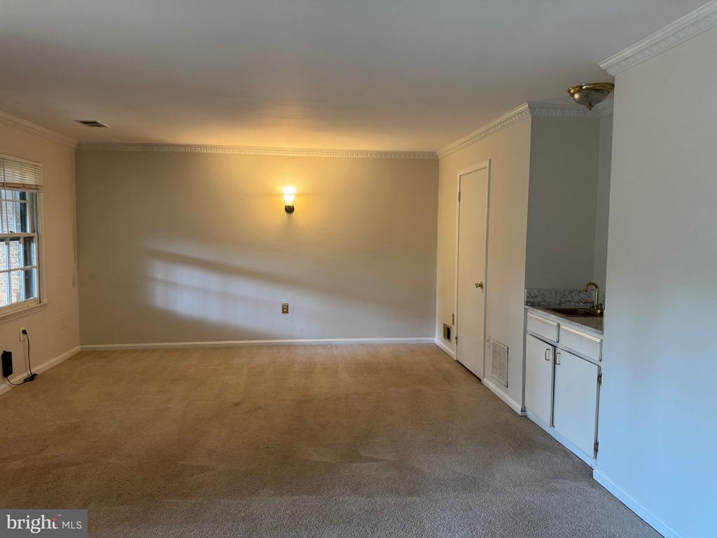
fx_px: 497
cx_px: 358
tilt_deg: -3.3
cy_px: 269
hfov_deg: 71.6
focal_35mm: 24
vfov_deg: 56.8
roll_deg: -0.1
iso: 200
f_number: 1.78
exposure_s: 1/60
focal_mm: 6.76
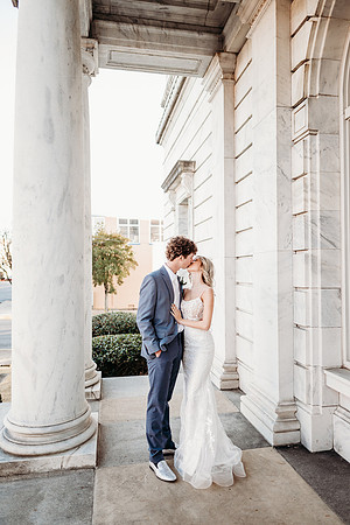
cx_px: 175
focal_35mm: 24
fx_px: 350
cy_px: 262
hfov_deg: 53.1
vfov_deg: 73.7
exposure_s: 1/320
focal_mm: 24
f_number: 2
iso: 320
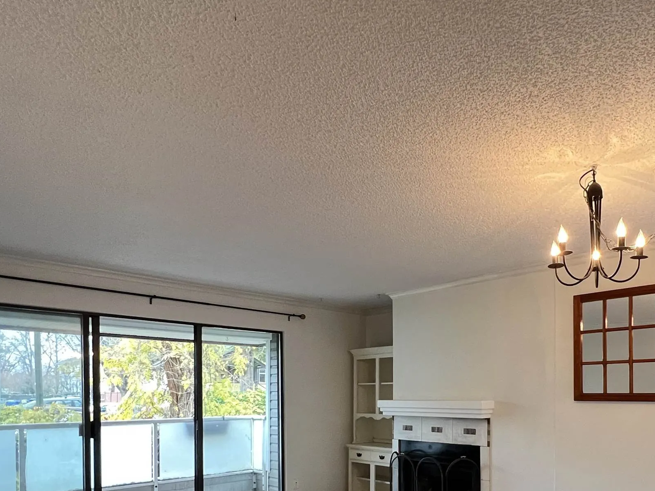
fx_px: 473
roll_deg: +0.2
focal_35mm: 25
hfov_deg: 67.0
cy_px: 396
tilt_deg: -0.6
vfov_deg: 51.3
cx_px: 451
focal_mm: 1.57
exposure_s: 1/60
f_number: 1.8
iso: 500
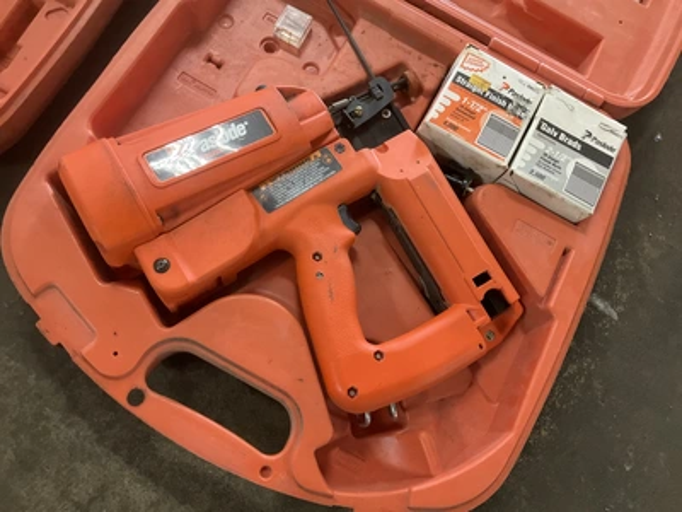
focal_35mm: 29
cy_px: 256
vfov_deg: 48.2
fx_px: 571
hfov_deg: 61.7
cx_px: 341
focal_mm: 3
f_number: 1.8
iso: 200
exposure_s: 1/60
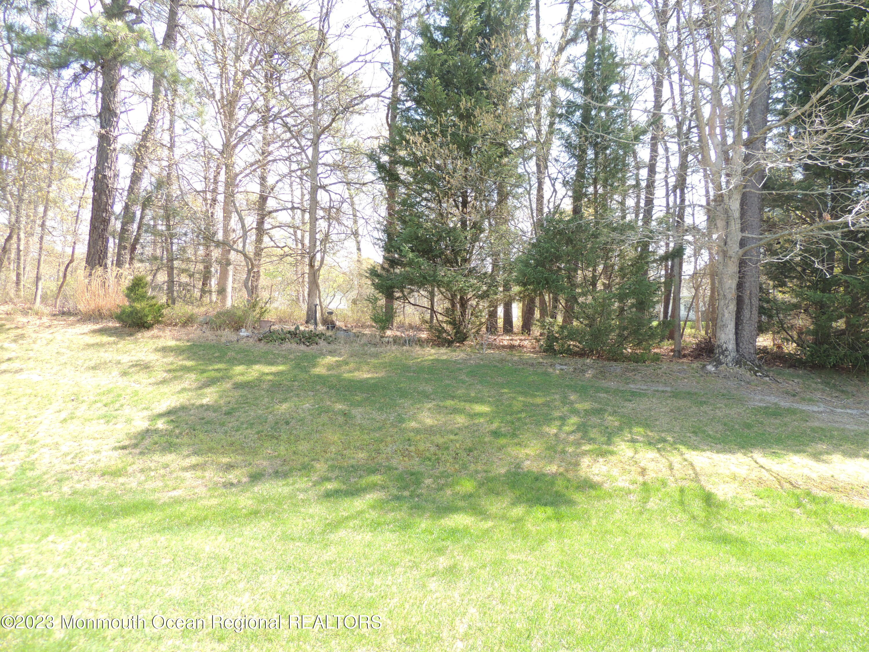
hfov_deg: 71.6
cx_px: 434
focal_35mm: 24
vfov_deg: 56.8
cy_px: 326
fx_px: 602
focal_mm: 4.3
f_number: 3
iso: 100
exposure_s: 1/160
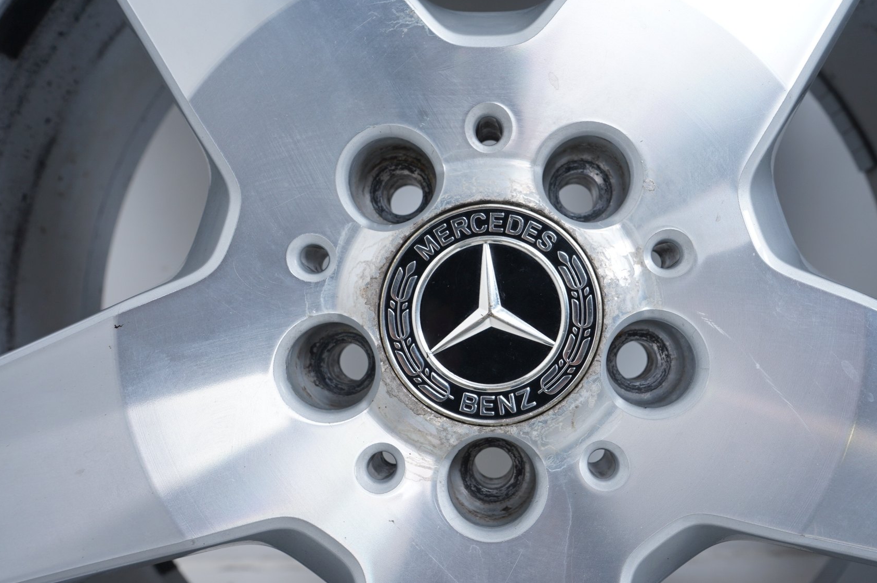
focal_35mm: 33
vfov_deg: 39.9
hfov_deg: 57.1
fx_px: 803
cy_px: 285
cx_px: 496
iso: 250
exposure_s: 1/100
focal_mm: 29
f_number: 7.1
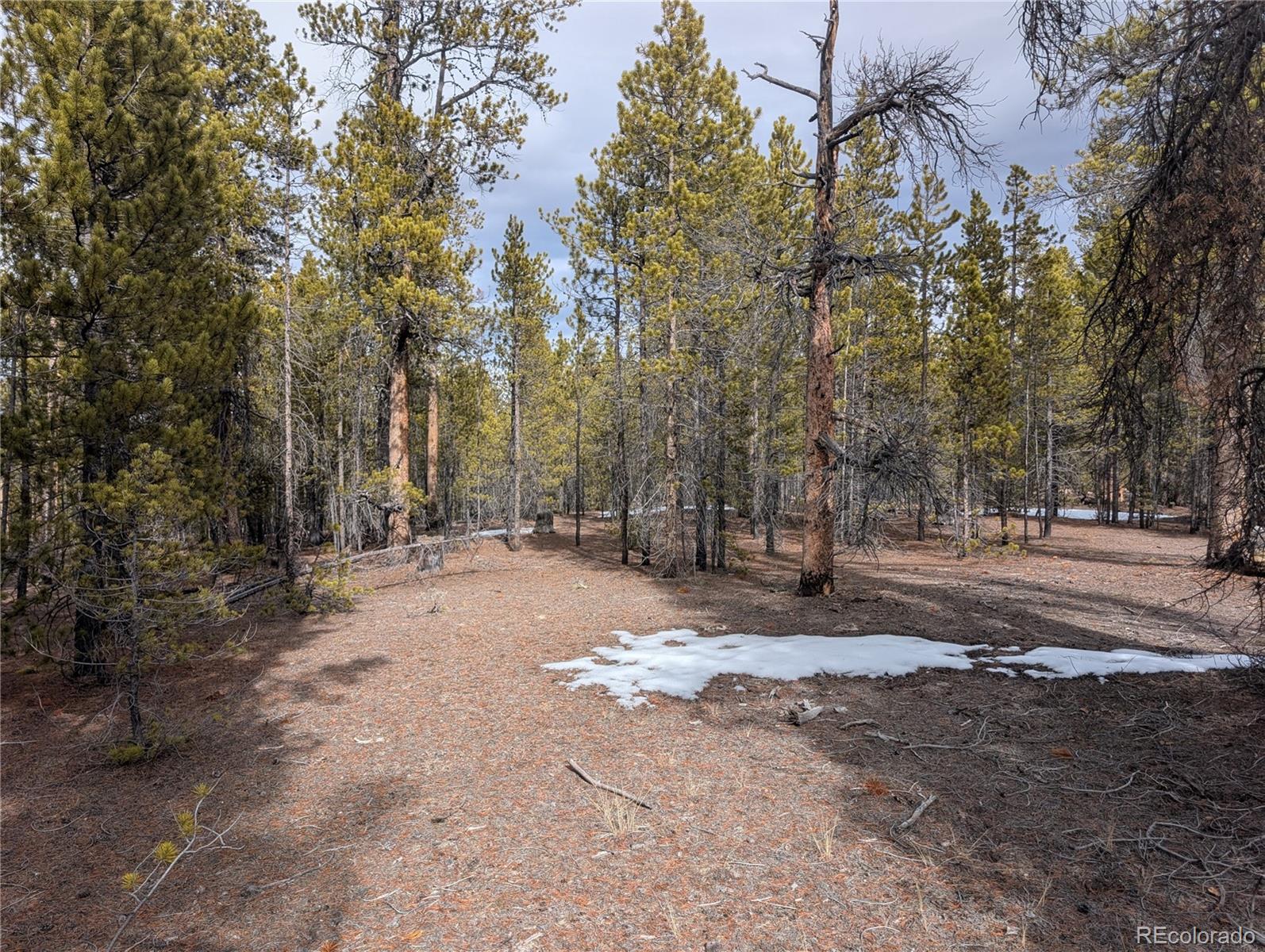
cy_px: 476
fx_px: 878
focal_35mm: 24
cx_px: 632
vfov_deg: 56.9
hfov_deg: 71.5
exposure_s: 1/962
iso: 21
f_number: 1.68
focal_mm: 6.9
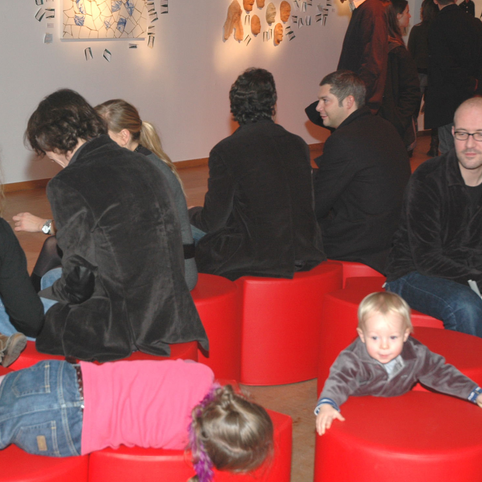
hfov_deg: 25.5
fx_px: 1066
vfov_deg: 25.5
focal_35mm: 68
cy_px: 241
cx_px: 222
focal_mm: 35
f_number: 5
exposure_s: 1/60
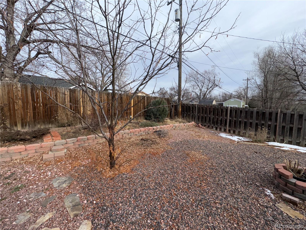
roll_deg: -0.1
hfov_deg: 102.1
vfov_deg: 85.7
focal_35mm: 14
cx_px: 153
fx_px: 124
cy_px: 115
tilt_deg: -3.5
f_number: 2.2
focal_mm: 2.22
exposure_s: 1/1198
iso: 32
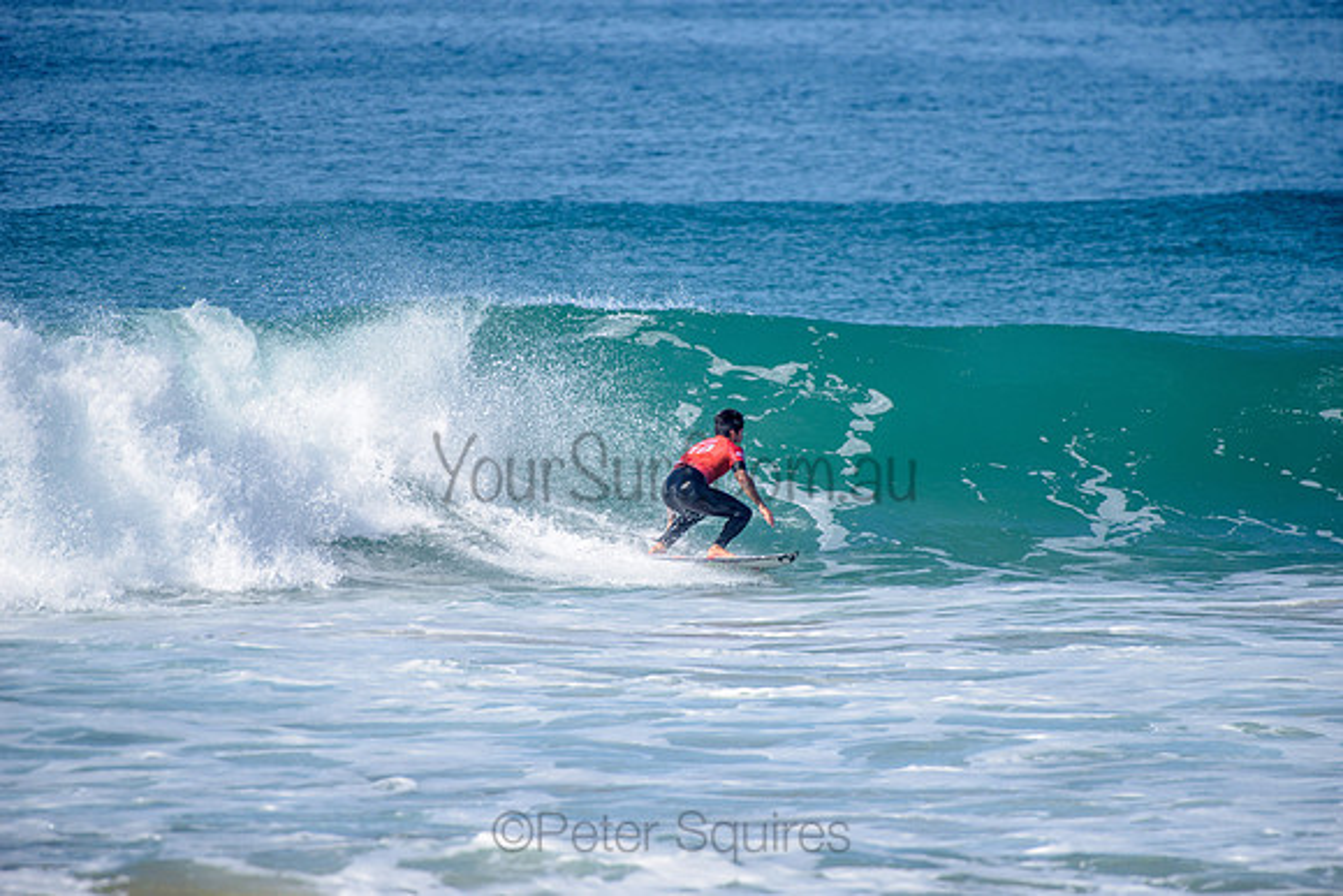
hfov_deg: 4.1
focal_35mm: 500
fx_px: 18656
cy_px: 448
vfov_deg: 2.8
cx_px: 672
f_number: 5.6
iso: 160
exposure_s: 1/2000
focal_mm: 500
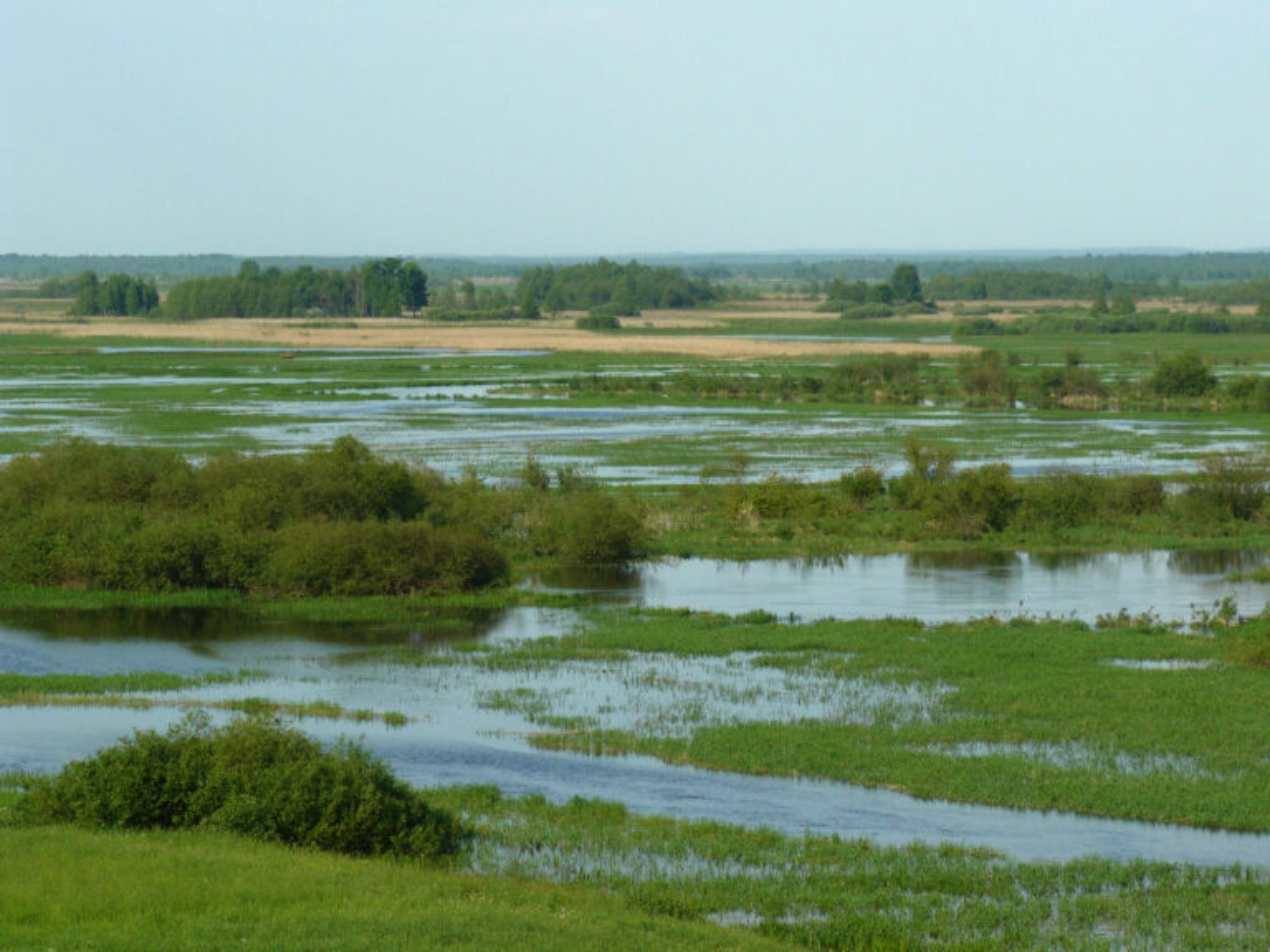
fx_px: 5907
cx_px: 635
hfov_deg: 12.3
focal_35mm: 161
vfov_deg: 9.2
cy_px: 476
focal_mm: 26.8
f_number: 5.6
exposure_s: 1/400
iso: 100
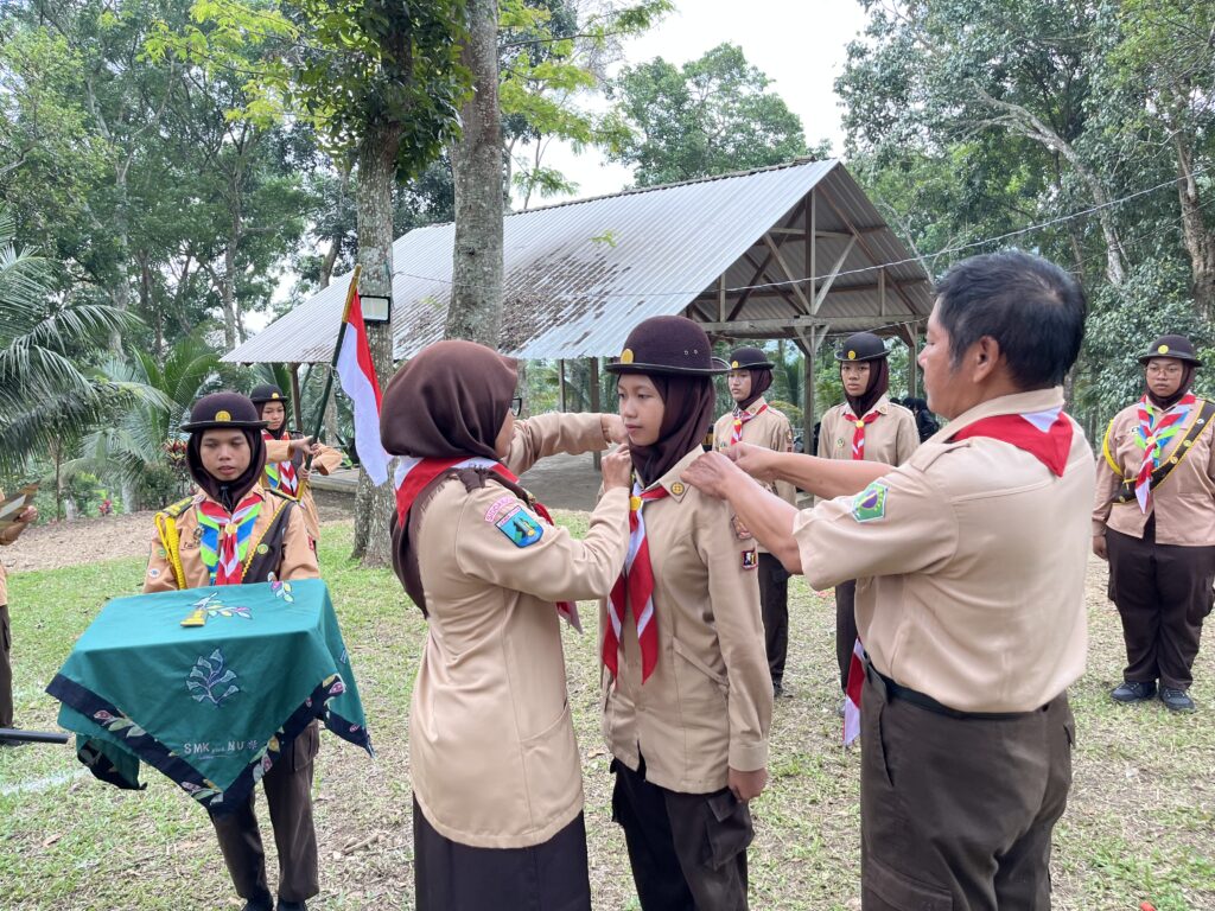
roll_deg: +2.0
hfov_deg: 67.3
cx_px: 608
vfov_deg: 53.1
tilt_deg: -7.1
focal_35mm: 26
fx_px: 913
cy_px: 456
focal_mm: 5.1
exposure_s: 1/204
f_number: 1.6
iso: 50
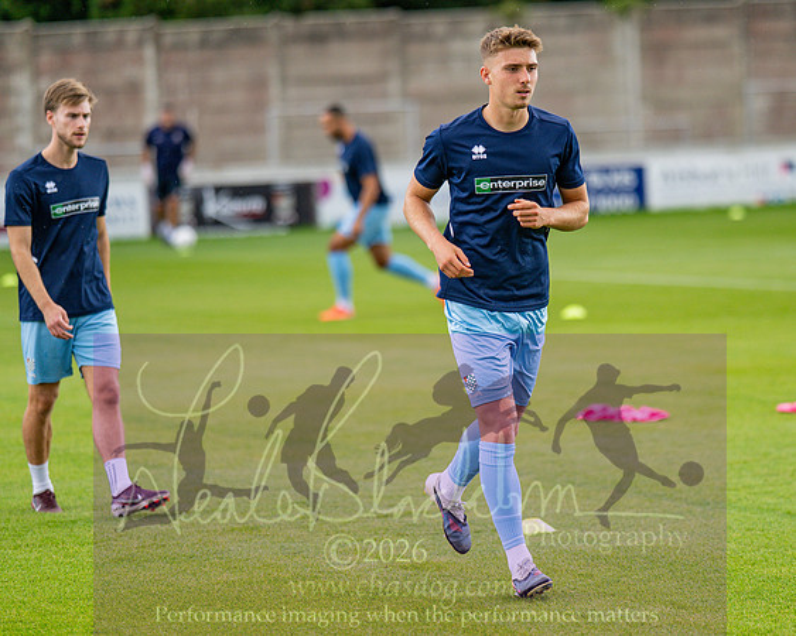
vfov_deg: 8.1
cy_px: 248
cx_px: 471
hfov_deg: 10.1
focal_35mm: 191
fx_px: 4500
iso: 400
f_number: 1.8
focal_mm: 135
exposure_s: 1/1600
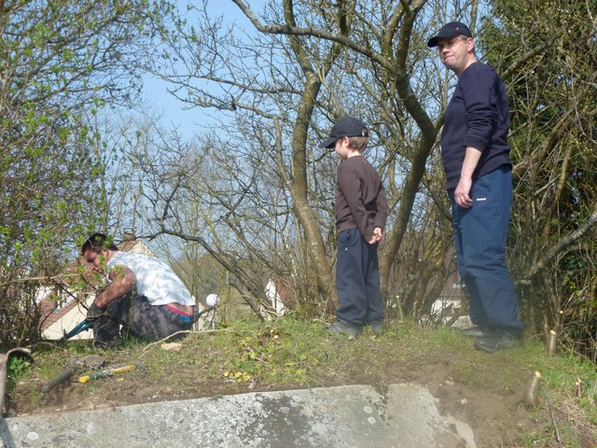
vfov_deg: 32.2
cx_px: 298
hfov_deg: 42.1
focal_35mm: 45
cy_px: 224
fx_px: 776
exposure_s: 1/500
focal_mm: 8
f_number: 4
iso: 100
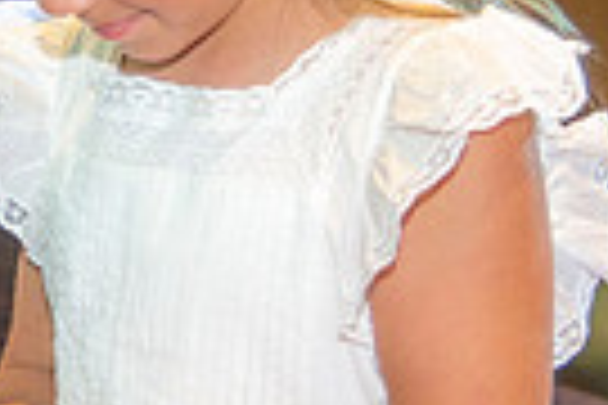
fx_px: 3040
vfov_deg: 7.6
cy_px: 162
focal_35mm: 180
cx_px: -14
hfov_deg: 11.3
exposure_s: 1/200
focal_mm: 42
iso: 1600
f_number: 5
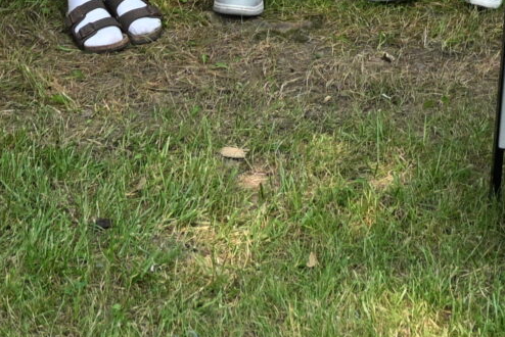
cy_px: -520
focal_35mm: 145
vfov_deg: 8.5
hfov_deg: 14.0
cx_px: 424
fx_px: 2035
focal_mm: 28
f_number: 4
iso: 1600
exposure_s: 1/4000
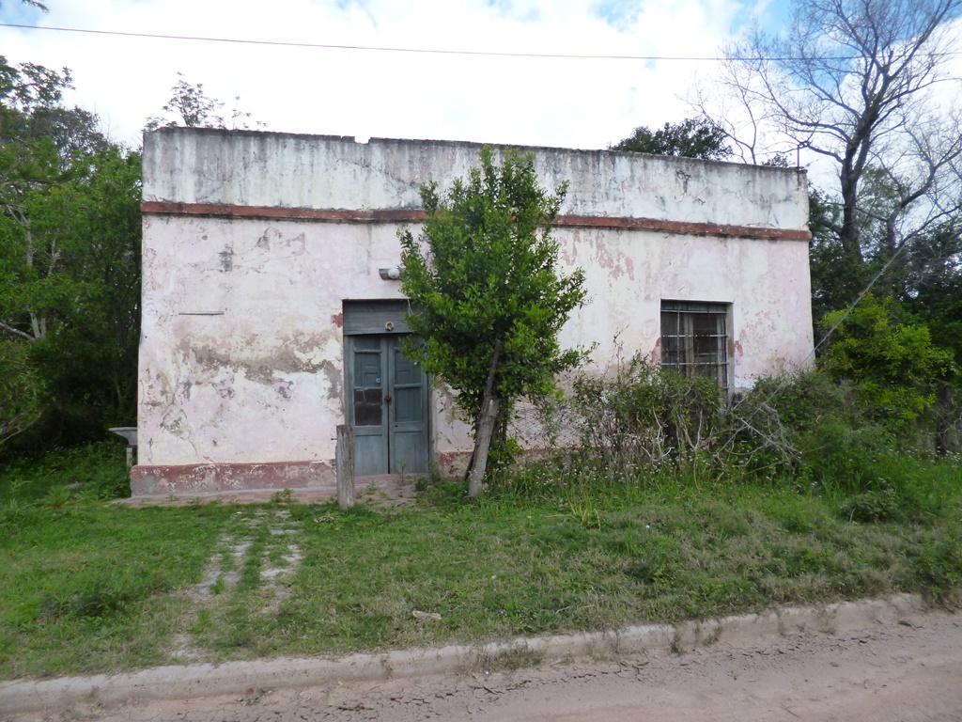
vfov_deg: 56.8
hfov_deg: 71.6
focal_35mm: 24
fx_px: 667
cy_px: 361
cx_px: 481
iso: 160
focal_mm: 4.3
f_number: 2.5
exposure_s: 1/640
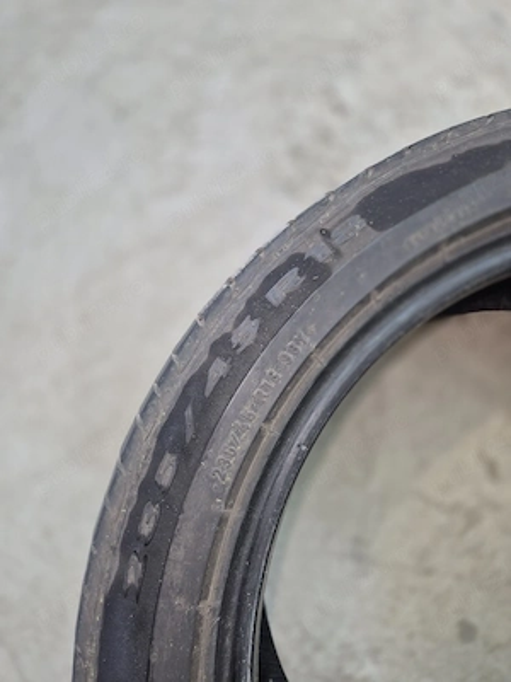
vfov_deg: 73.9
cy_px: 341
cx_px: 256
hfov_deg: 58.9
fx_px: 453
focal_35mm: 23
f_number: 1.8
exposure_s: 1/100
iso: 200
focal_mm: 5.4
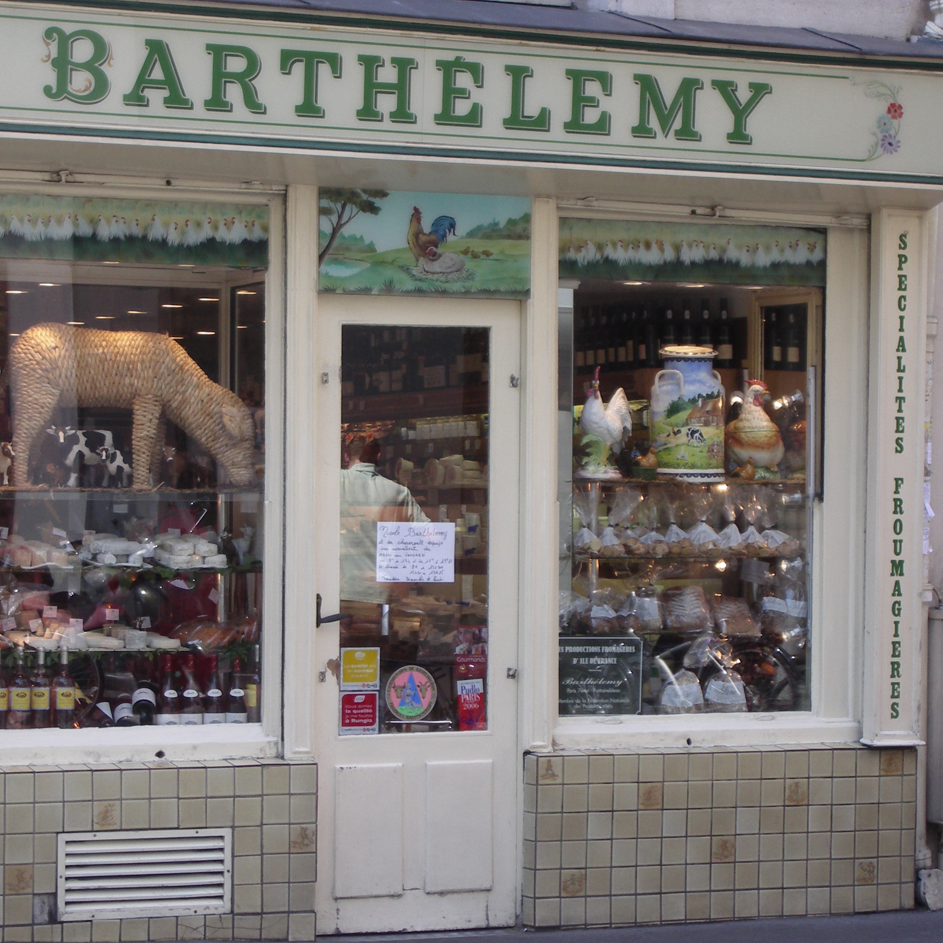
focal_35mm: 105
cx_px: 413
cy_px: 472
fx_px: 3236
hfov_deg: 16.6
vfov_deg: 16.6
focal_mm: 14.6
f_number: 4.4
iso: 80
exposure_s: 1/125
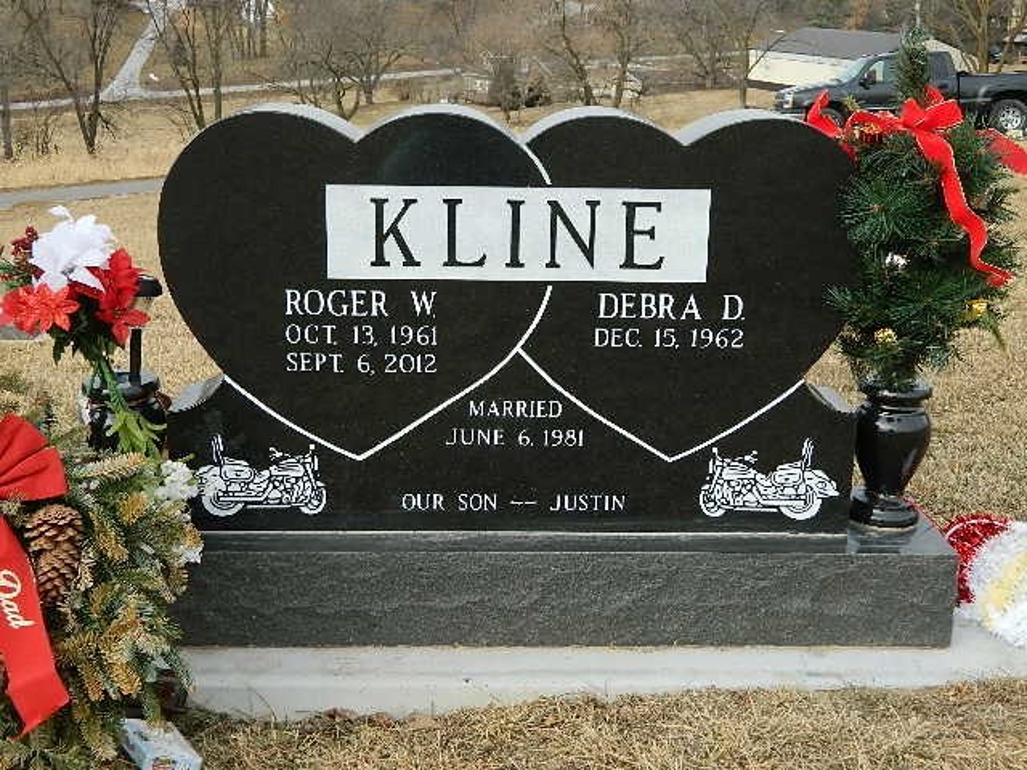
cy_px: 385
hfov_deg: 40.4
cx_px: 514
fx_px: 1394
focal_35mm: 47
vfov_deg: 30.9
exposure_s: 1/400
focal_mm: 8.4
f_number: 3.6
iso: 140
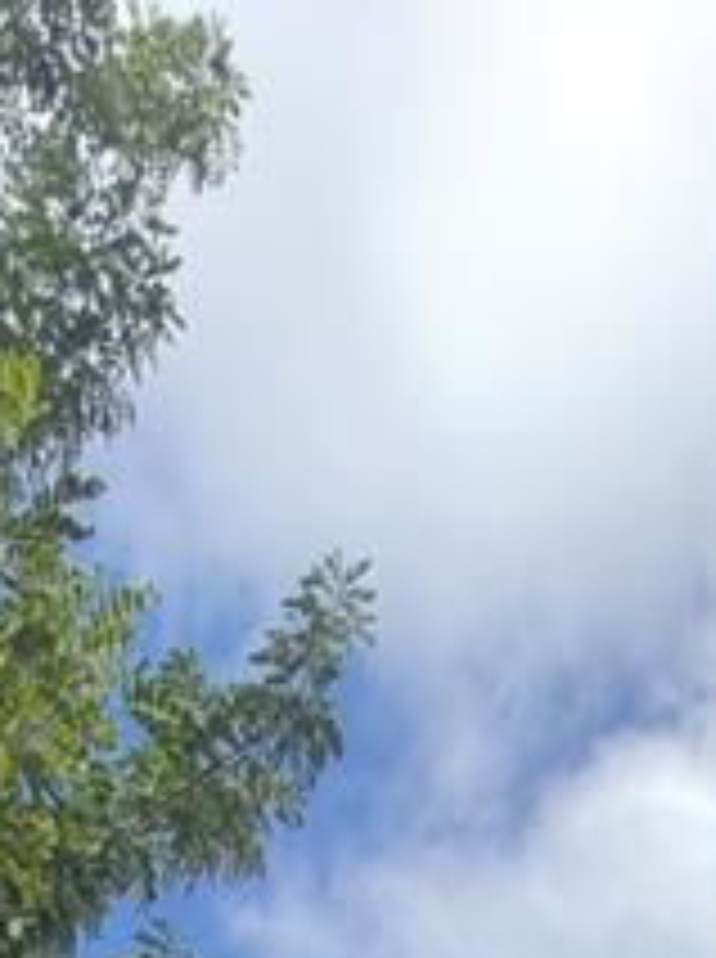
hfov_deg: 18.4
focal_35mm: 79
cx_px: 140
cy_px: 2663
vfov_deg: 12.7
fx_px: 2185
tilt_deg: +9.0
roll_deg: -0.9
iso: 20
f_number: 2.2
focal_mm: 2.22
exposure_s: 1/330
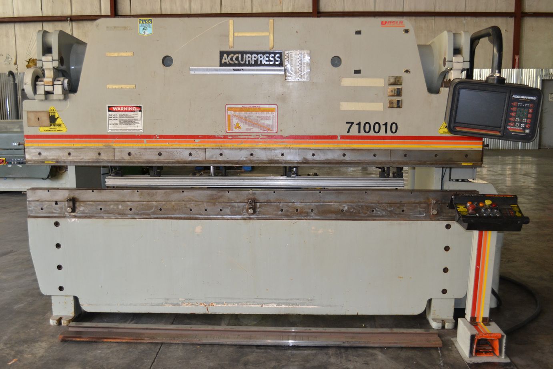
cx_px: 276
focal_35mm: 36
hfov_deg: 53.1
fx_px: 553
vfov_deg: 36.9
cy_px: 184
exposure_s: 1/60
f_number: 4
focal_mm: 24
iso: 900
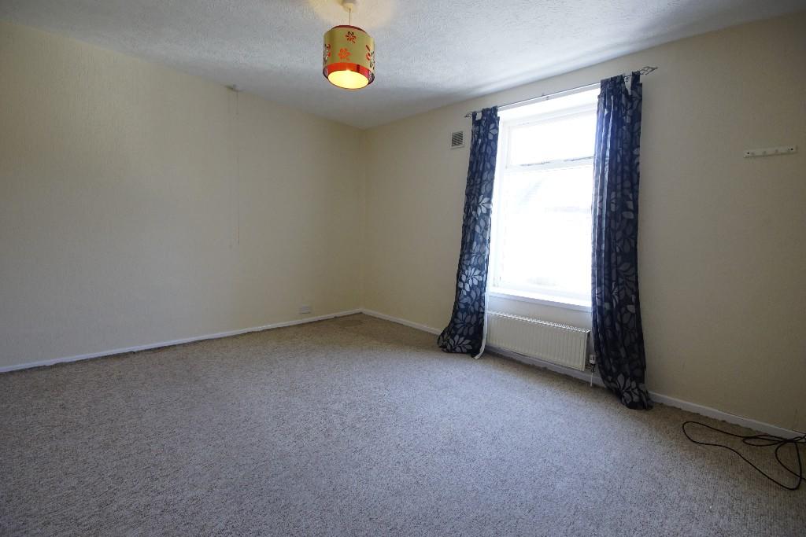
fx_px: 336
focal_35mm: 15
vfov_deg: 77.3
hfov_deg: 100.4
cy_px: 268
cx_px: 403
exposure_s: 1/13
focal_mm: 10
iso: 800
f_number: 10
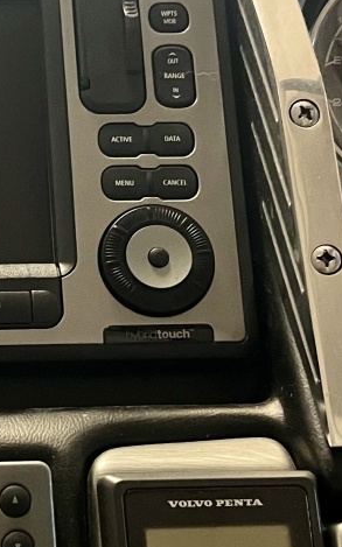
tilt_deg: -26.3
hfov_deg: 13.4
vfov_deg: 22.0
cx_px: -92
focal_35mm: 94
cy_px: 341
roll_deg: -1.4
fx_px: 1402
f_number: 1.6
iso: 640
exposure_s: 1/30
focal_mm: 5.1
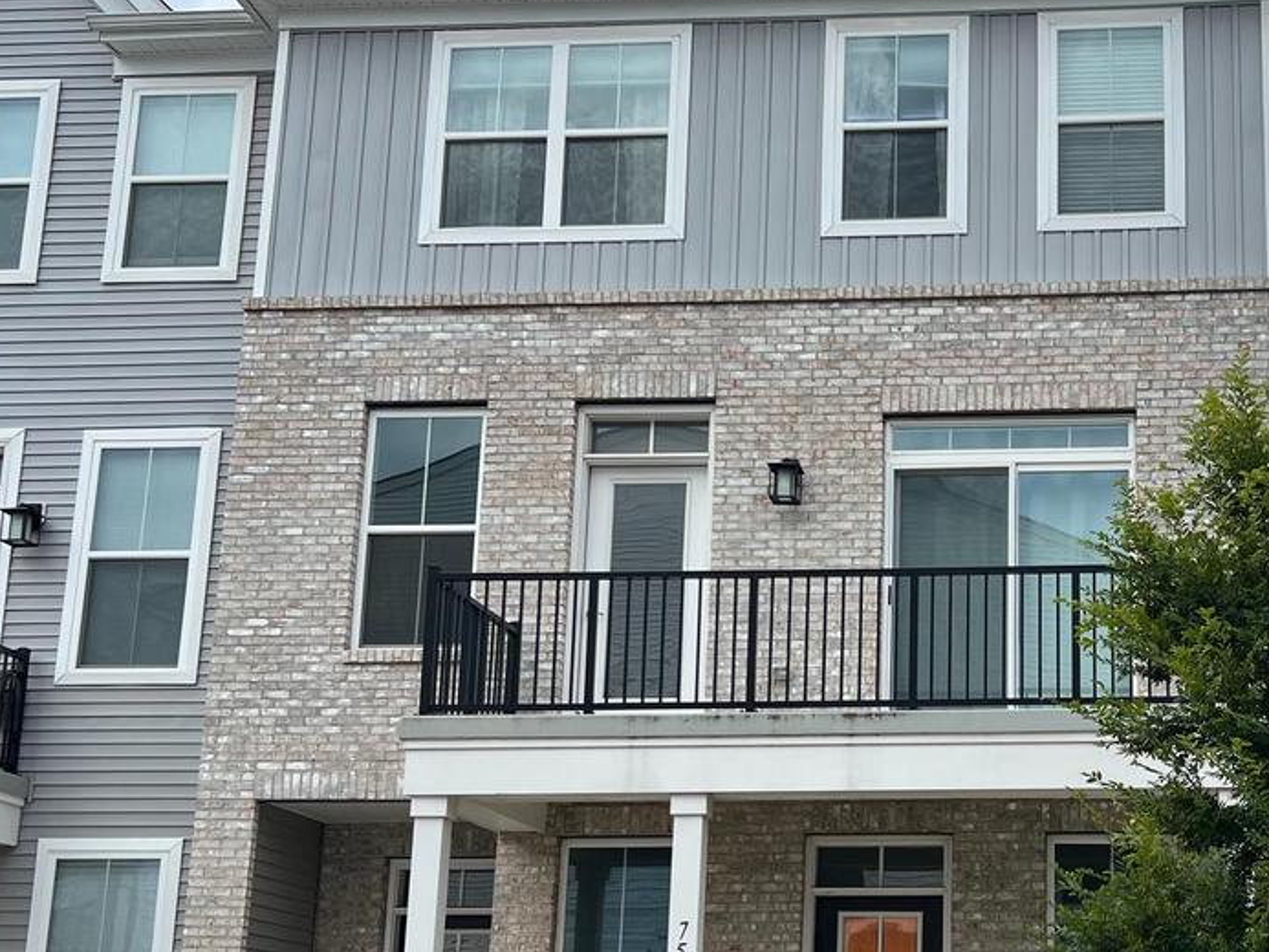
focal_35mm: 54
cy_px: 654
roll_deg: -0.7
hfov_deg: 34.5
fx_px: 1980
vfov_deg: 26.8
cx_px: 1005
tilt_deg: +12.0
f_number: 1.5
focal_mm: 5.7
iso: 50
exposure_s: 1/4115
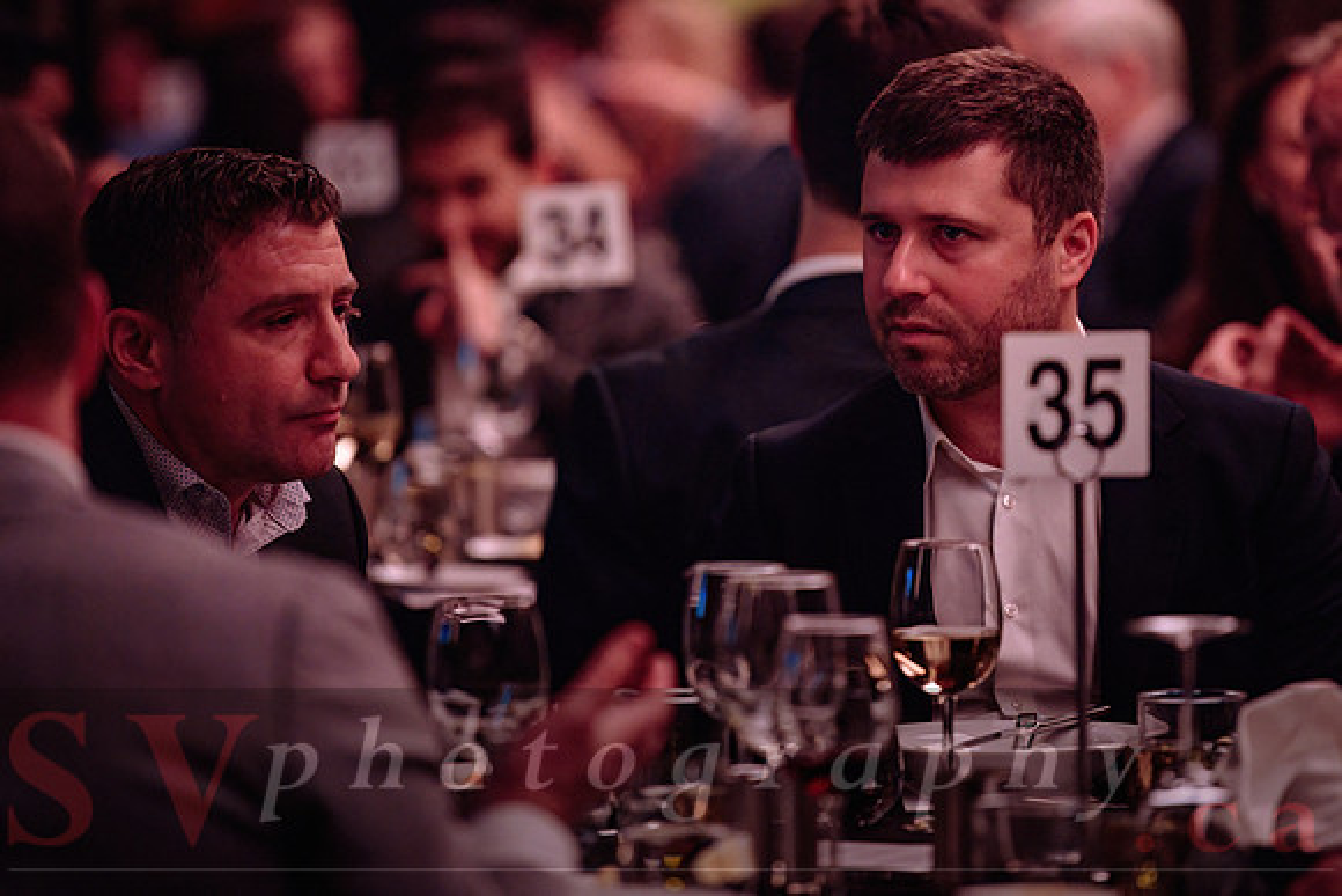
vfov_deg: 6.0
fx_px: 8558
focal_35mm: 230
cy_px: 383
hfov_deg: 9.0
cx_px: 695
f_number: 3.2
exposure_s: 1/160
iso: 2500
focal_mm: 200
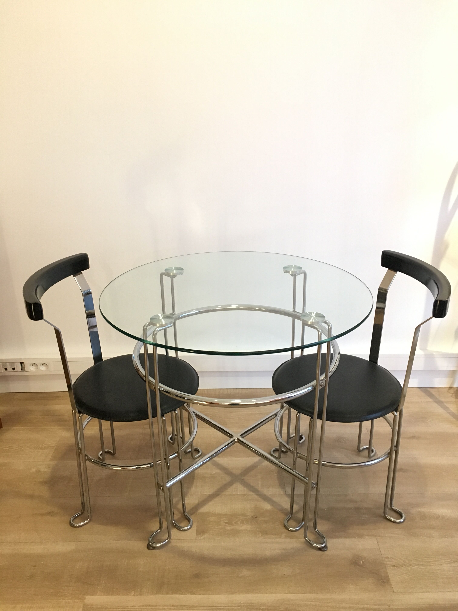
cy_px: 306
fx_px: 512
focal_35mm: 29
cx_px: 229
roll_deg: +0.8
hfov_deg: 48.2
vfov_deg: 61.7
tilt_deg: -22.7
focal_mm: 4.15
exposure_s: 1/33
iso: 200
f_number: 2.2
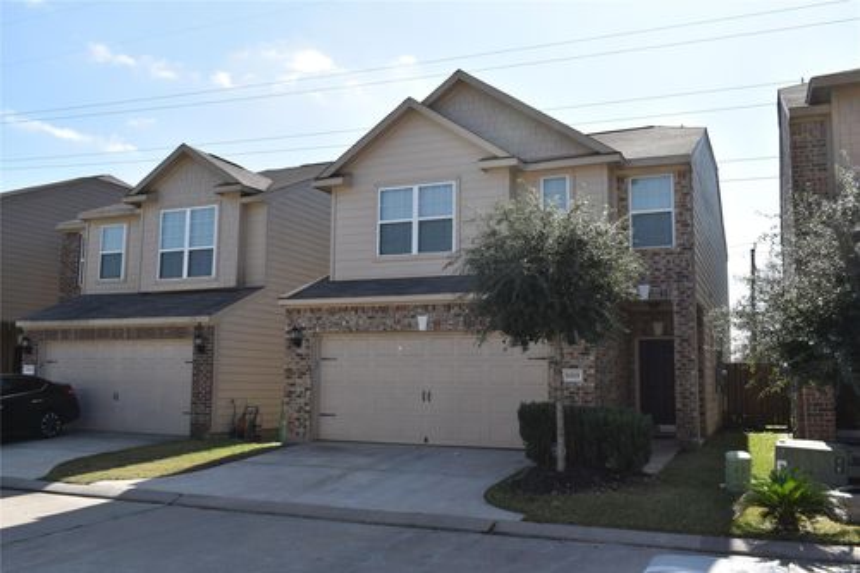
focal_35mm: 33
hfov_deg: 57.2
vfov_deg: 39.9
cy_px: 286
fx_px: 788
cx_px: 430
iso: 100
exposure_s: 1/250
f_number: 8
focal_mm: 22
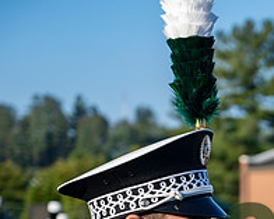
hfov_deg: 9.8
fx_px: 1574
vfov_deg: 7.9
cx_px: 330
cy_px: 269
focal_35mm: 194
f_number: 4
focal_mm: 70
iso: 320
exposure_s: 1/1250
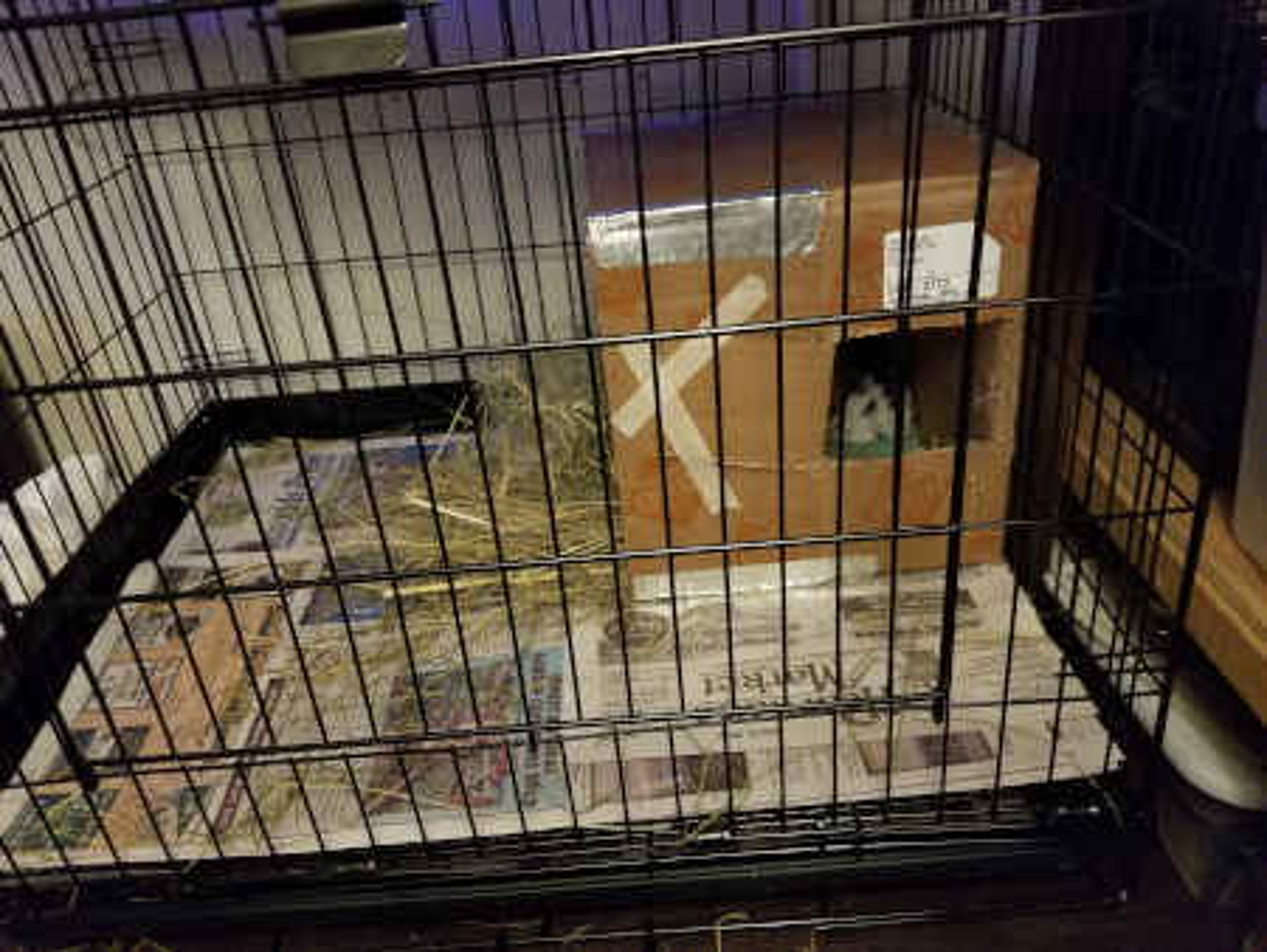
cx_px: 634
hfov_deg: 67.3
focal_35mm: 26
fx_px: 952
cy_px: 476
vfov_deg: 53.1
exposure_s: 1/10
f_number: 1.7
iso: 400
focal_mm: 4.25
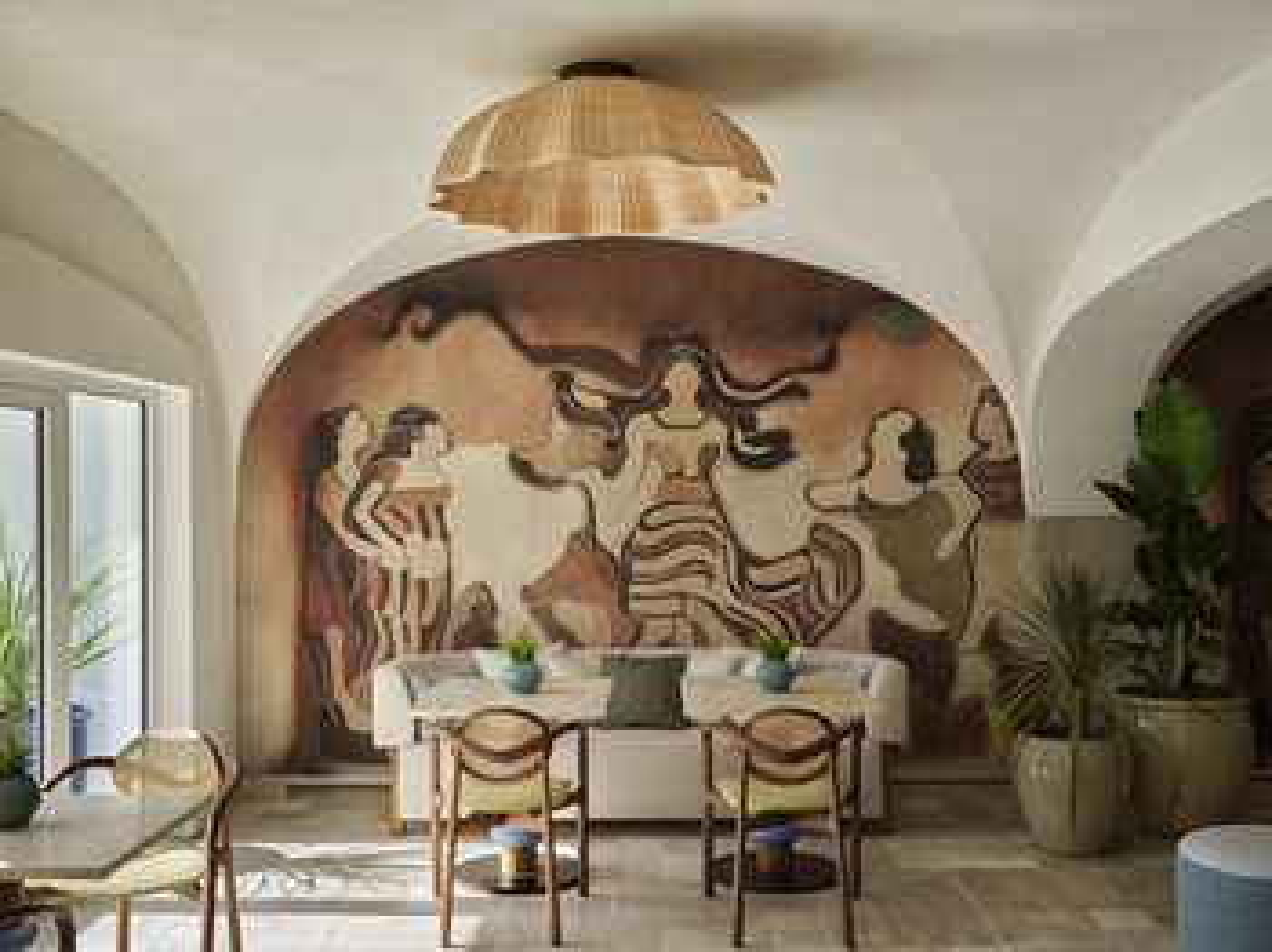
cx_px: 636
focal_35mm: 36
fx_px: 1322
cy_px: 476
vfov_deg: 39.6
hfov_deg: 51.4
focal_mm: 45.7
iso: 400
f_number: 16
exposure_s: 1/40
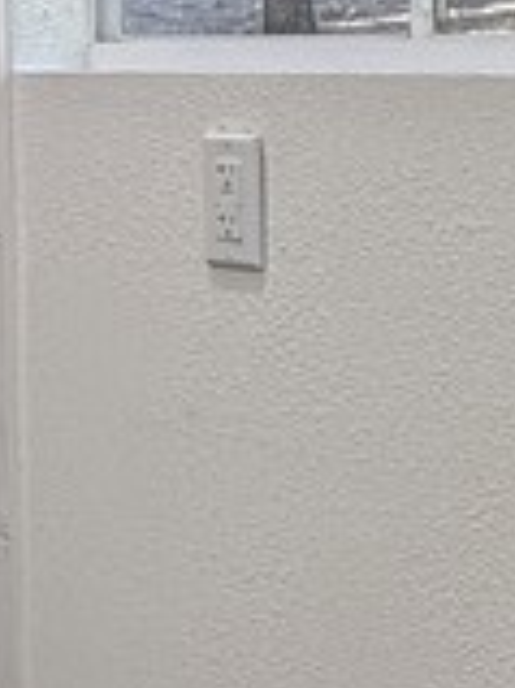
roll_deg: -1.2
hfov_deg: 16.0
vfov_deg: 21.8
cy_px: 333
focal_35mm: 90
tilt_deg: -6.1
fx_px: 1788
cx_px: 528
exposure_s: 1/120
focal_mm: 2.22
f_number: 2.2
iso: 125
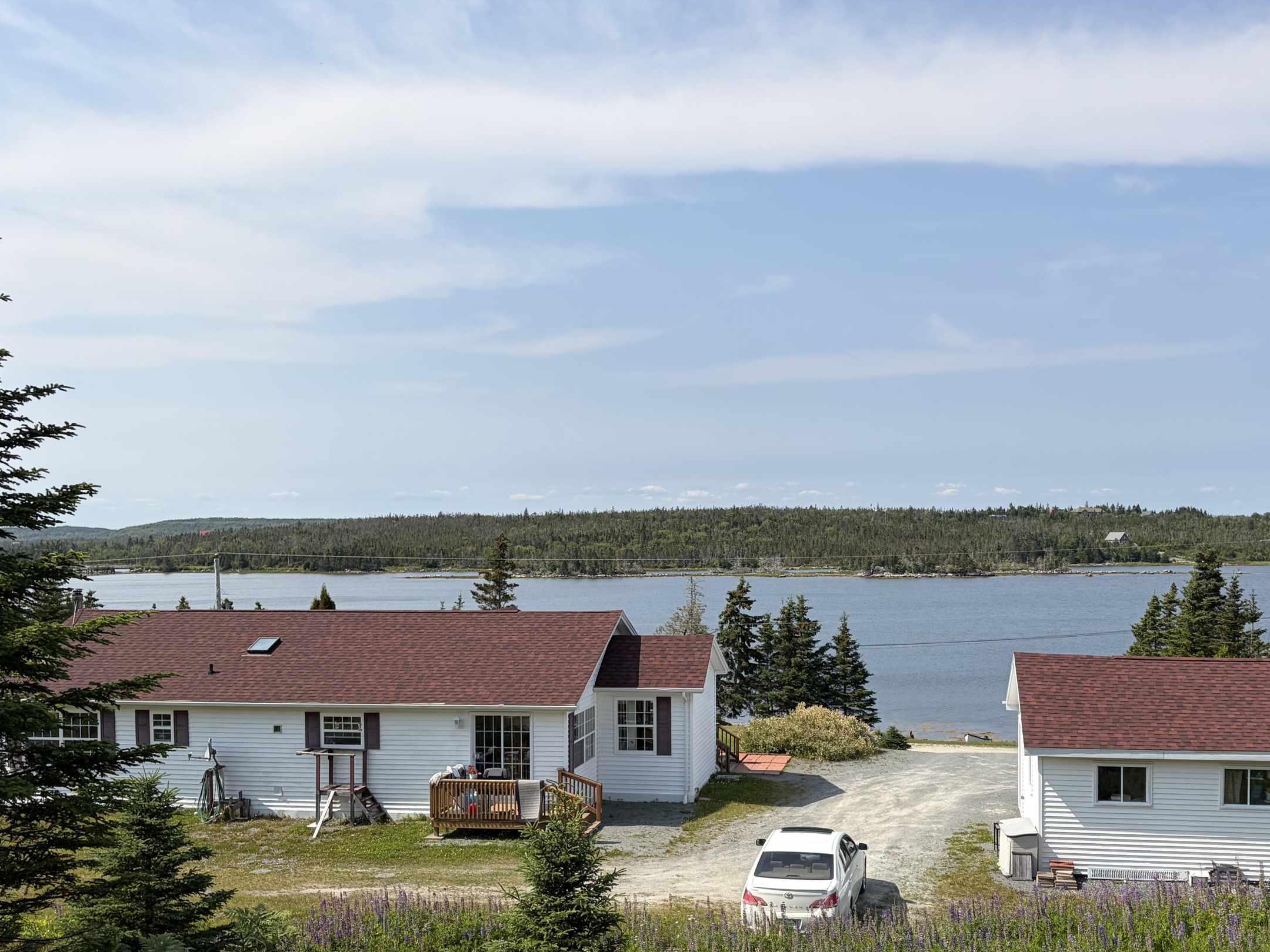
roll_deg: +1.7
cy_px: 577
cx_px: 701
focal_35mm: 37
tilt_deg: -1.6
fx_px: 1357
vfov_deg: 38.5
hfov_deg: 50.1
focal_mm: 5.96
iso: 50
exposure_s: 1/5348
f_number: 1.6
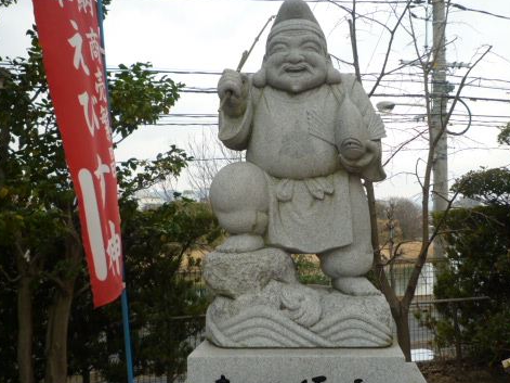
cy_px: 202
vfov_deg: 41.8
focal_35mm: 34
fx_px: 501
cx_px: 299
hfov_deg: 53.7
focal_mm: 4.4
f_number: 2.8
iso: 80
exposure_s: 1/100
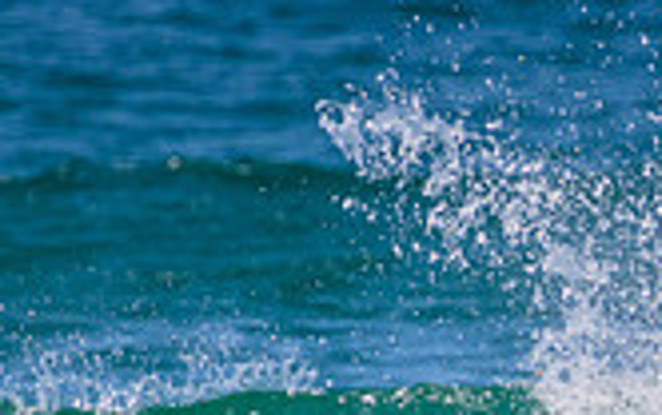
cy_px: 724
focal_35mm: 2842
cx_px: 901
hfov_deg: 0.7
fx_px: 51309
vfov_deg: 0.5
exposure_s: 1/1600
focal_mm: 800
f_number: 11
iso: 720
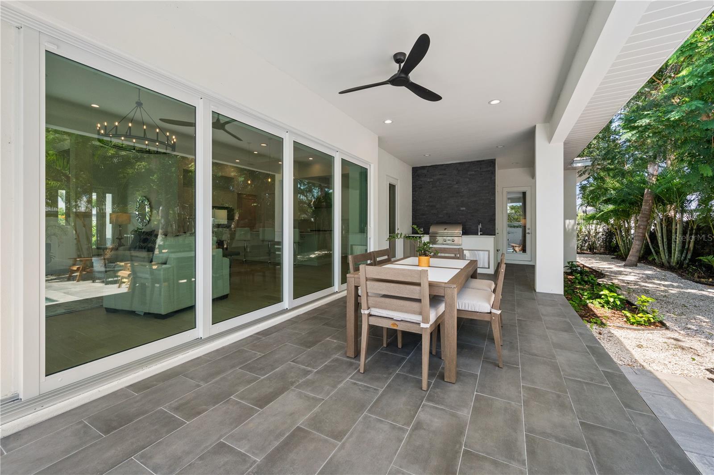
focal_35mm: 14
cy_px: 238
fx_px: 277
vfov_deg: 81.1
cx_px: 357
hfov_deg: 104.3
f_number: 10
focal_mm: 14
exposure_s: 1/200
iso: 800
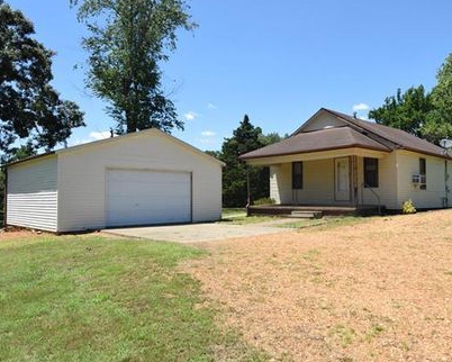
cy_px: 180
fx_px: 375
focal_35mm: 28
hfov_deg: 61.9
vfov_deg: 51.6
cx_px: 257
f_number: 11
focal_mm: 16
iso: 2500
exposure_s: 1/3200
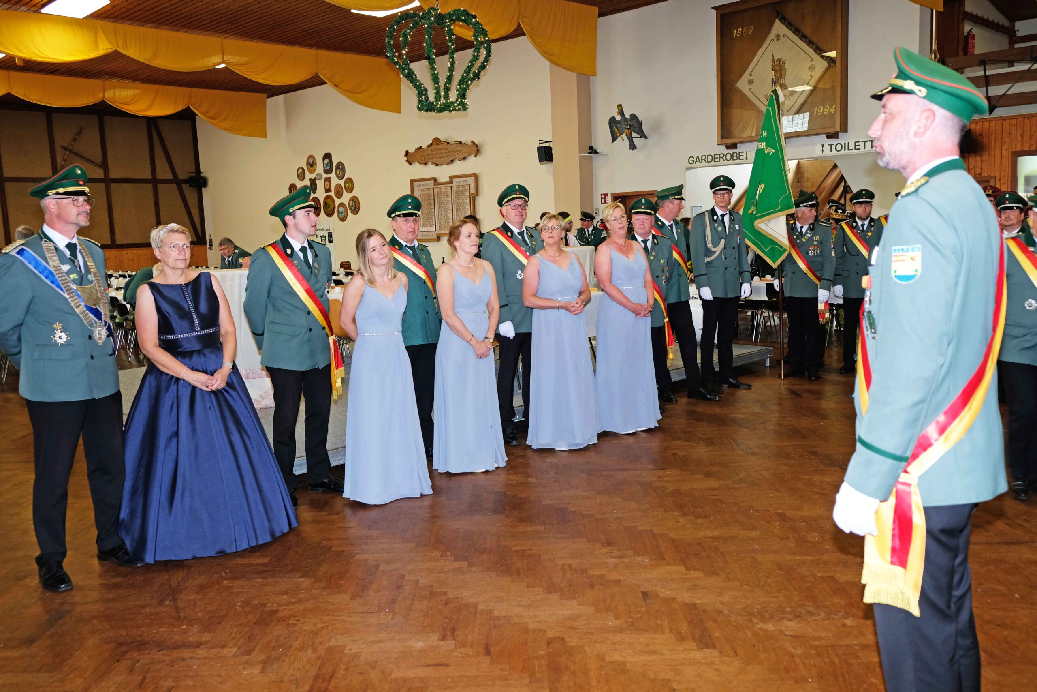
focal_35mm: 31
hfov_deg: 60.3
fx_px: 893
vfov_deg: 42.3
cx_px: 518
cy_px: 346
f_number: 3.6
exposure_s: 1/30
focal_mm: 20.5
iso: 250
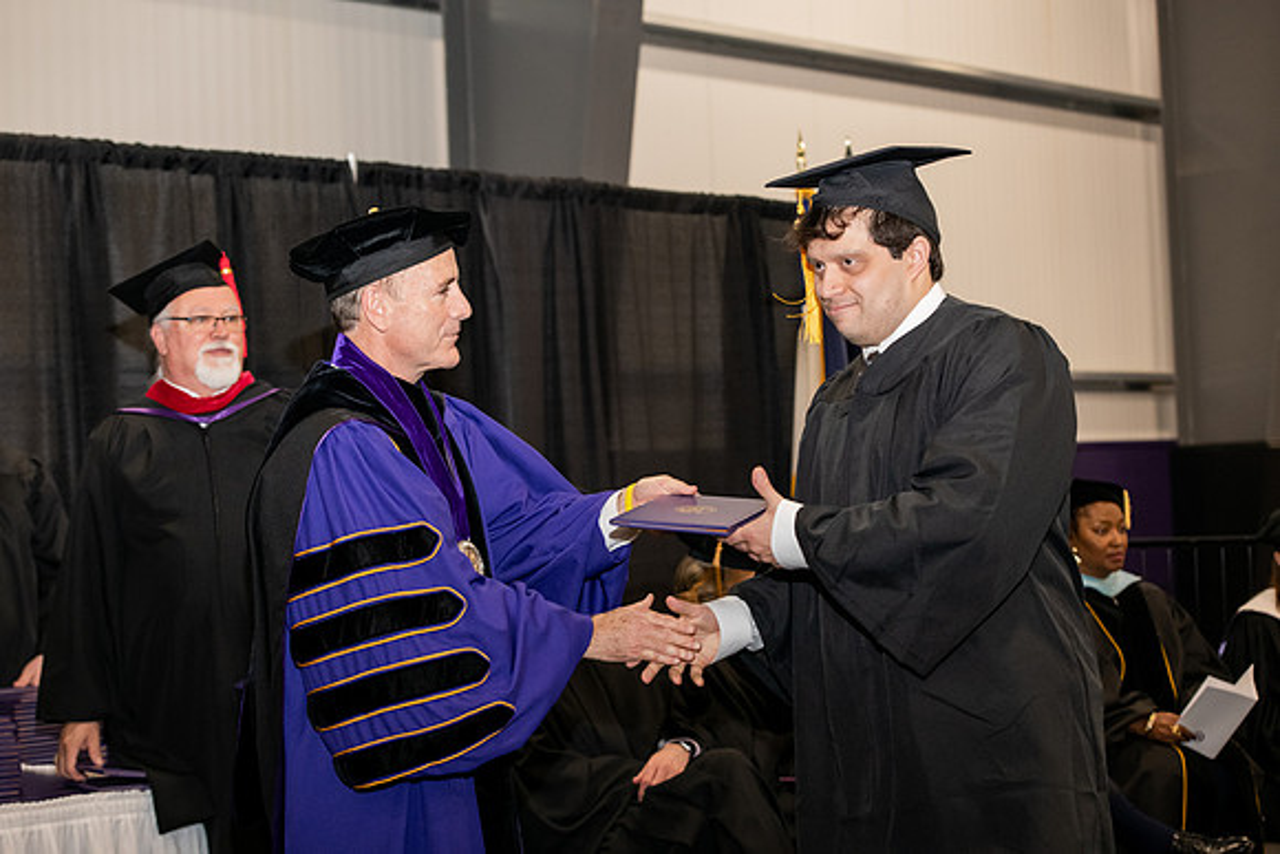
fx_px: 2489
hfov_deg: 28.8
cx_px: 640
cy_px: 427
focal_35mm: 70
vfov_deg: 19.5
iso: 2000
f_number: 5
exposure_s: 1/200
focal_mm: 70
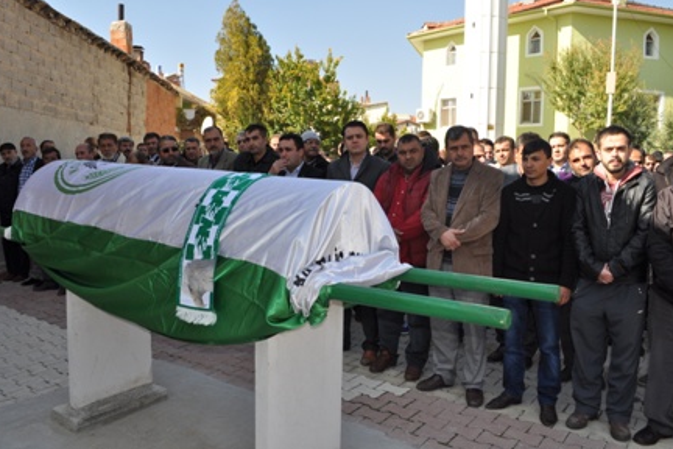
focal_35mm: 28
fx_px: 523
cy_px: 218
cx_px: 329
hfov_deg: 65.5
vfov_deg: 46.4
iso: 200
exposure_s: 1/200
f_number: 8
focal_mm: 18
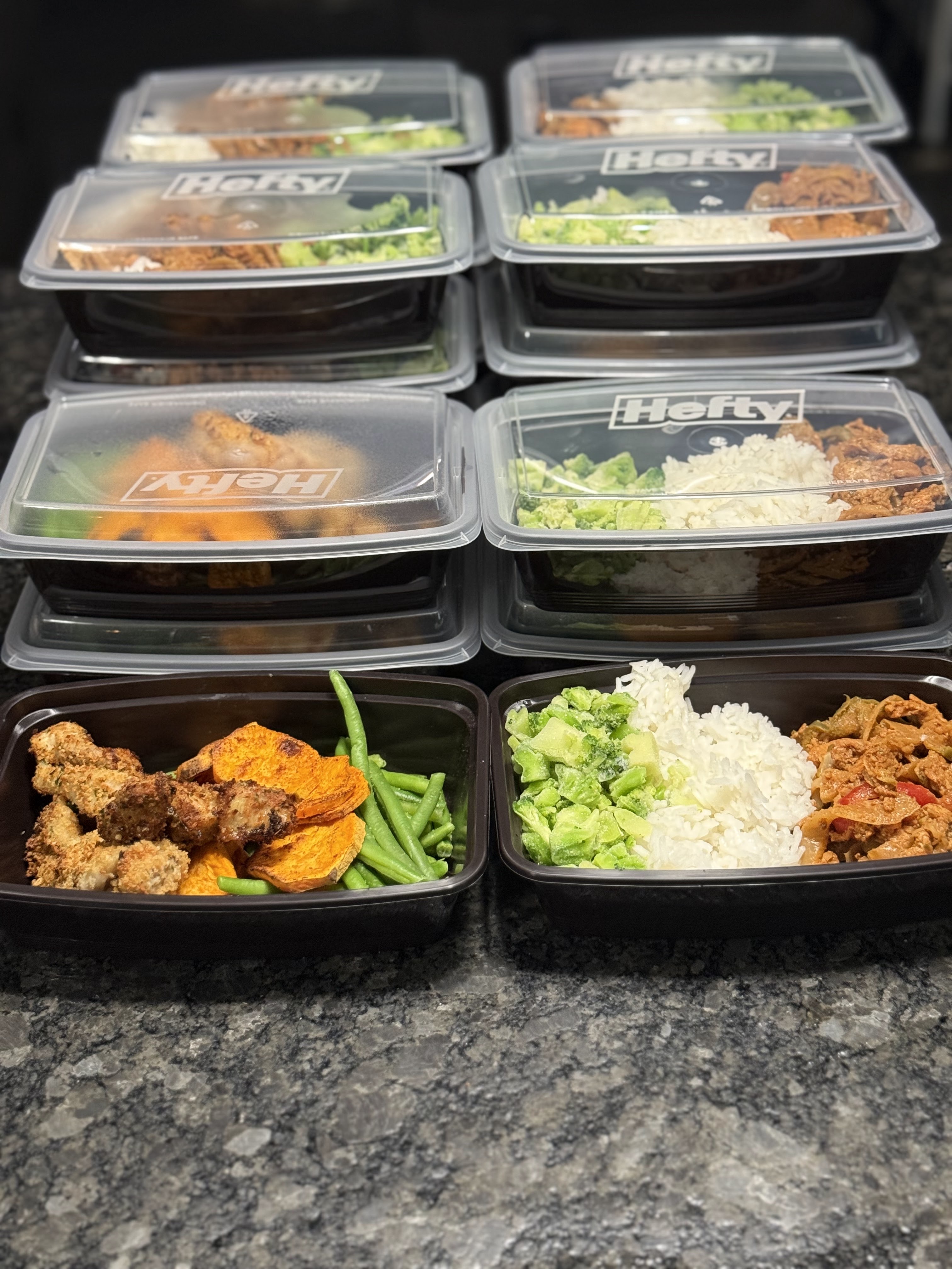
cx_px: 476
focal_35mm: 48
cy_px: 634
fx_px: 1760
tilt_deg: -34.5
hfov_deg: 30.3
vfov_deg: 39.7
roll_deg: +2.2
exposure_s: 1/51
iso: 250
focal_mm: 6.76
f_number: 1.78
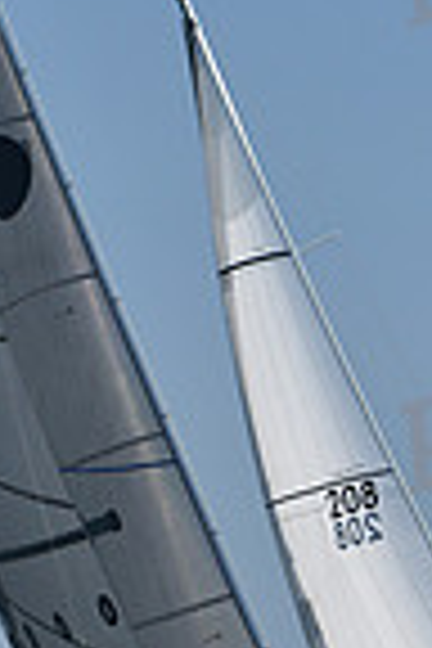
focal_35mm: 362
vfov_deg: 5.7
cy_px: 207
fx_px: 6515
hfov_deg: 3.8
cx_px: 169
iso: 250
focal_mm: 90
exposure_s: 1/1000
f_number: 5.6
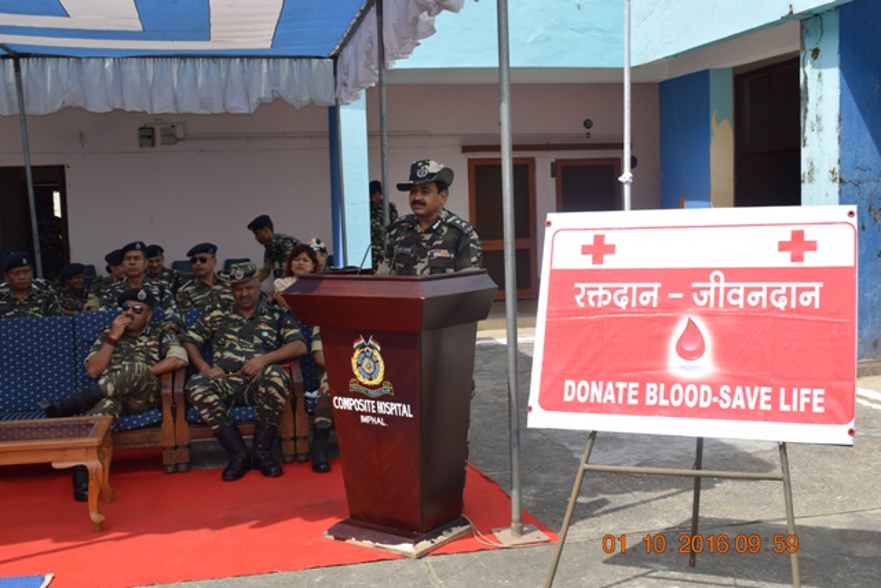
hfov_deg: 49.5
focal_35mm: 39
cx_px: 440
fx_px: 955
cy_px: 294
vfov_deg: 34.2
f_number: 9
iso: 100
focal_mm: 26
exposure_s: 1/200
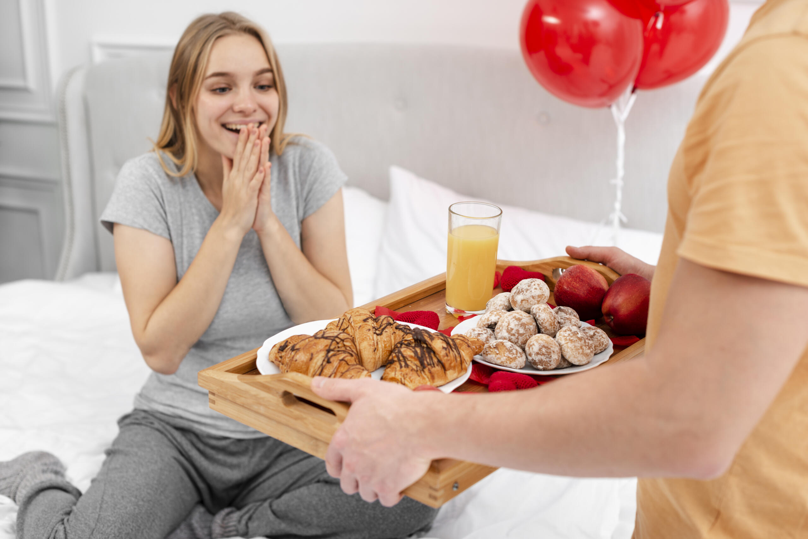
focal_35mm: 50
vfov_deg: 27.0
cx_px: 404
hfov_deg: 39.6
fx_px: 1123
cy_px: 270
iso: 100
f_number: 3.5
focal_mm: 50
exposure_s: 1/160
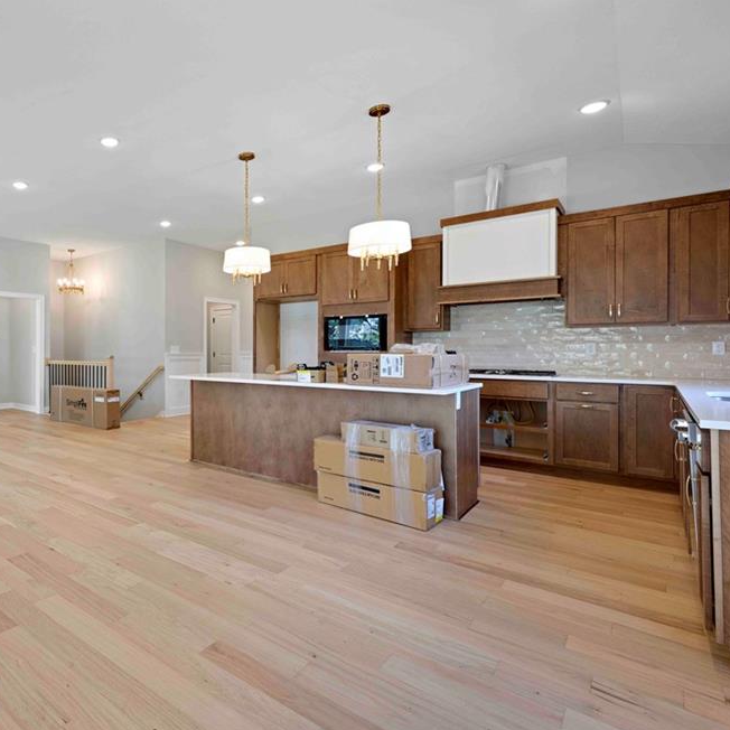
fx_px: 477
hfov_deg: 69.8
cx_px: 181
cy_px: 363
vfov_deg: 74.8
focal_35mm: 20
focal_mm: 15
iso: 100
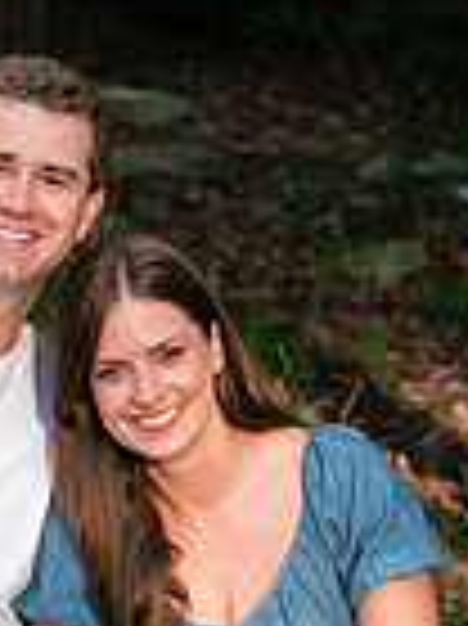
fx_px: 4784
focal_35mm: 265
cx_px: 126
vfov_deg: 7.5
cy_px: 522
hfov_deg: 5.6
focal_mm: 85
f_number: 5.6
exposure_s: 1/250
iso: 1000
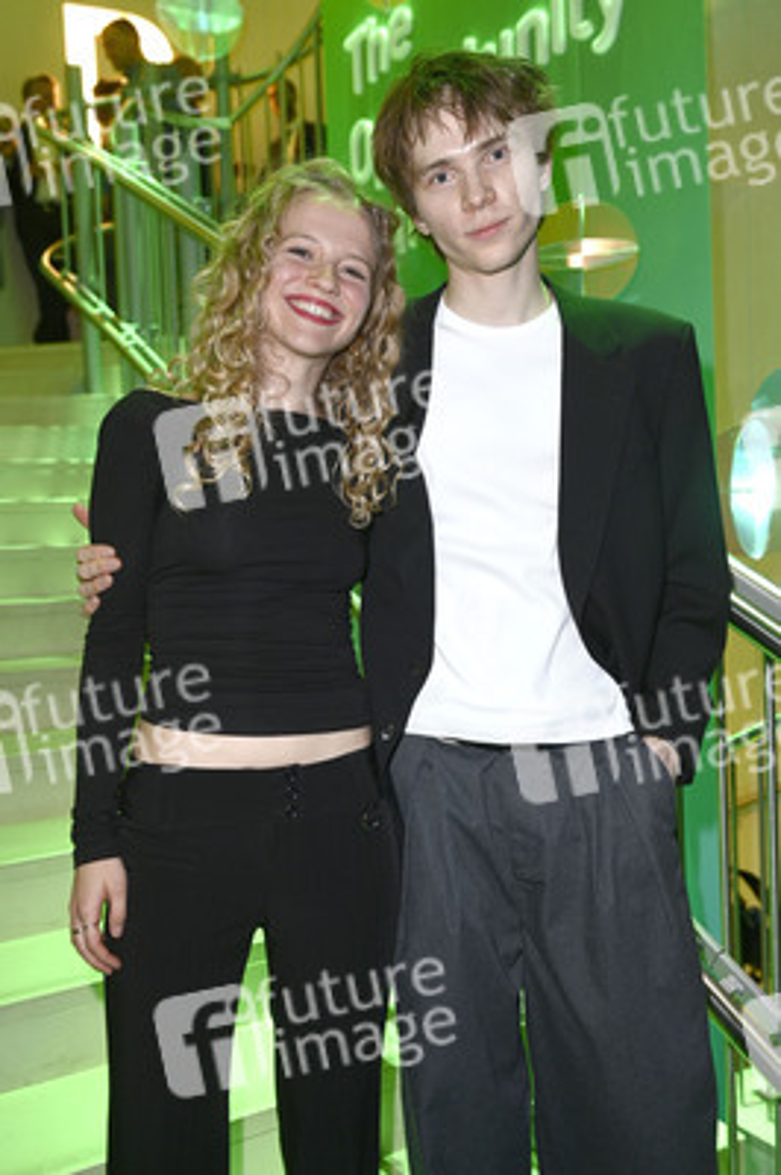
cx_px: 390
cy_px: 588
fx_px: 1043
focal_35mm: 32
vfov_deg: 58.8
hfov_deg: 41.0
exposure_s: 1/100
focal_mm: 32
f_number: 3.5
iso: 640
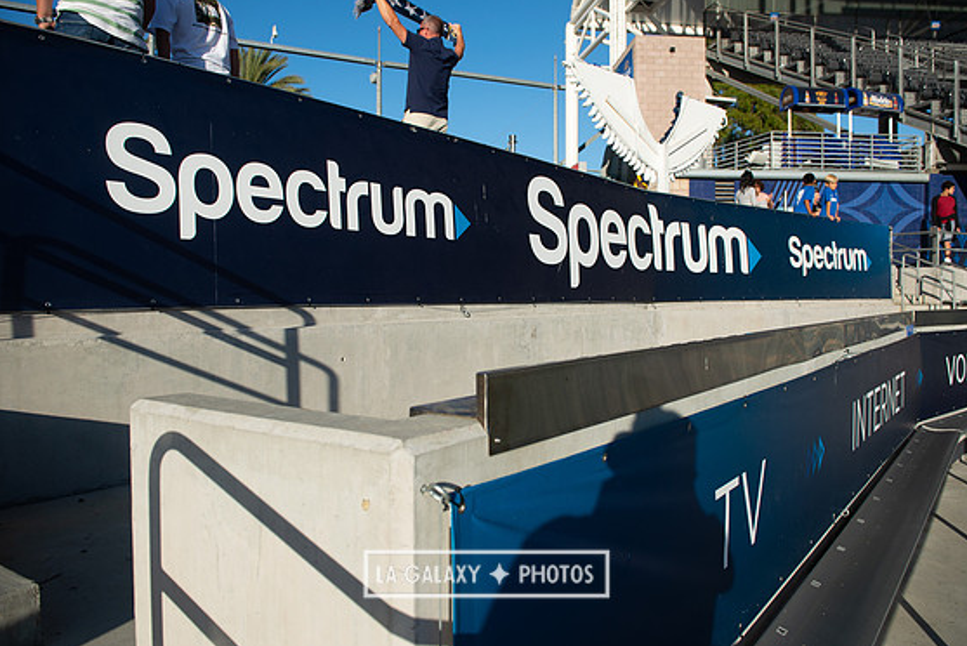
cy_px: 313
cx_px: 486
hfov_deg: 71.5
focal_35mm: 25
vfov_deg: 51.3
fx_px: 672
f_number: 4.5
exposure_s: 1/2000
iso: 200
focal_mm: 24
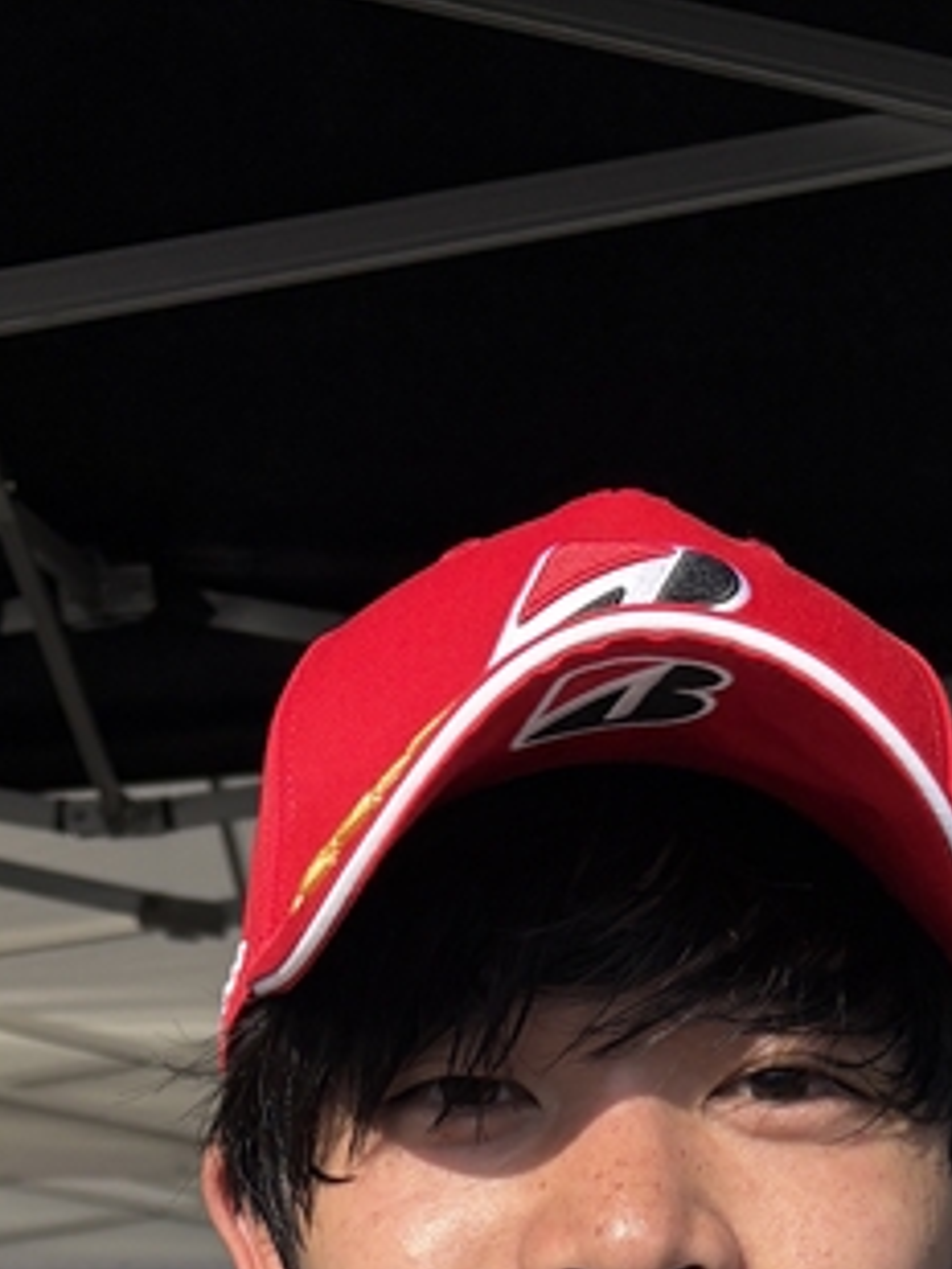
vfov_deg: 19.5
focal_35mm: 84
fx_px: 3078
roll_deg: +1.0
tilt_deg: -9.7
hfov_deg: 17.5
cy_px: 2039
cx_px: 747
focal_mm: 5.96
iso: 50
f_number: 1.6
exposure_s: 1/4065
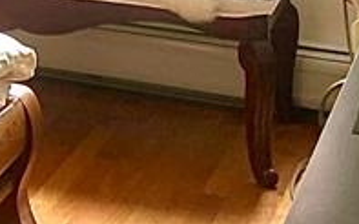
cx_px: -262
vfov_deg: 8.7
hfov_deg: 13.3
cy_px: -209
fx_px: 1399
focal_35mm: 143
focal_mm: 4.25
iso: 100
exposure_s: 1/83
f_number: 1.8
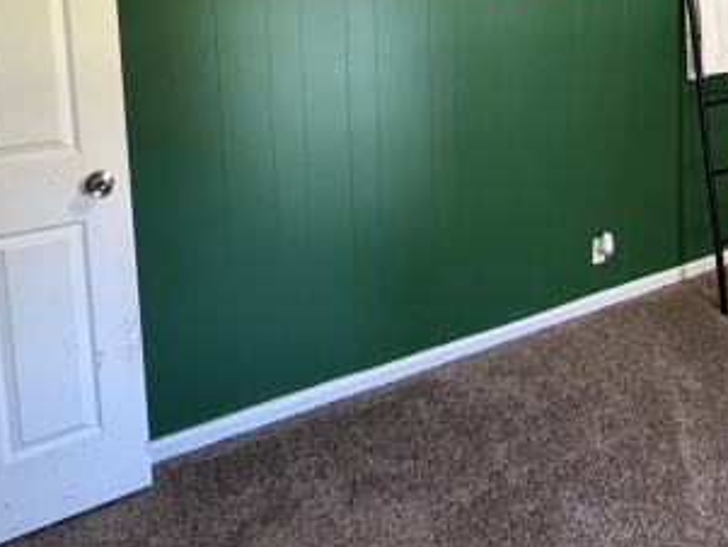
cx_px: 483
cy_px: 39
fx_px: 652
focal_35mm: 31
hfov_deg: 57.1
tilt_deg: -6.5
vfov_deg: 41.3
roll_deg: +1.4
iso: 640
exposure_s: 1/60
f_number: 2.2
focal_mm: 2.22
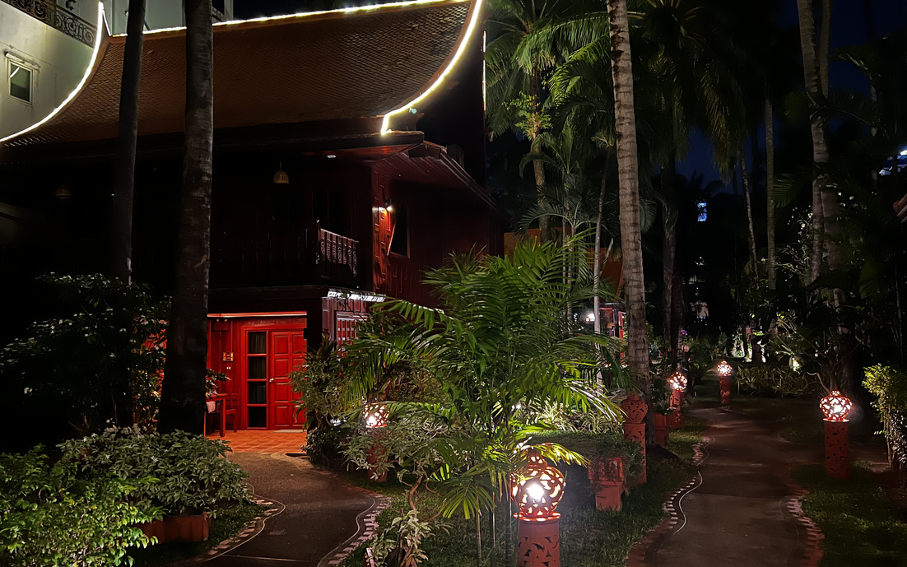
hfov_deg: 62.9
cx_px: 473
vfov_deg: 41.8
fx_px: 742
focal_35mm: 30
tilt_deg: +3.1
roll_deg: +1.2
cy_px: 299
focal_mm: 5.7
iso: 1000
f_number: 1.5
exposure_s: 1/9
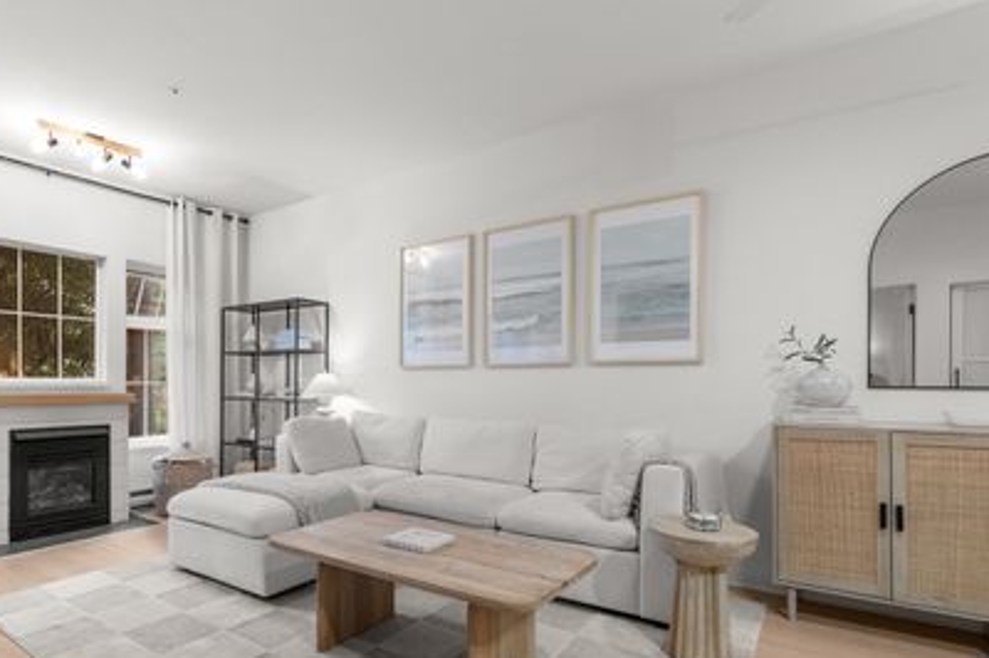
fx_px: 549
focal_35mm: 20
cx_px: 388
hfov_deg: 82.8
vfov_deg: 61.4
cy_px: 390
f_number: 9
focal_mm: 16
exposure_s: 1/8
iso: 1250
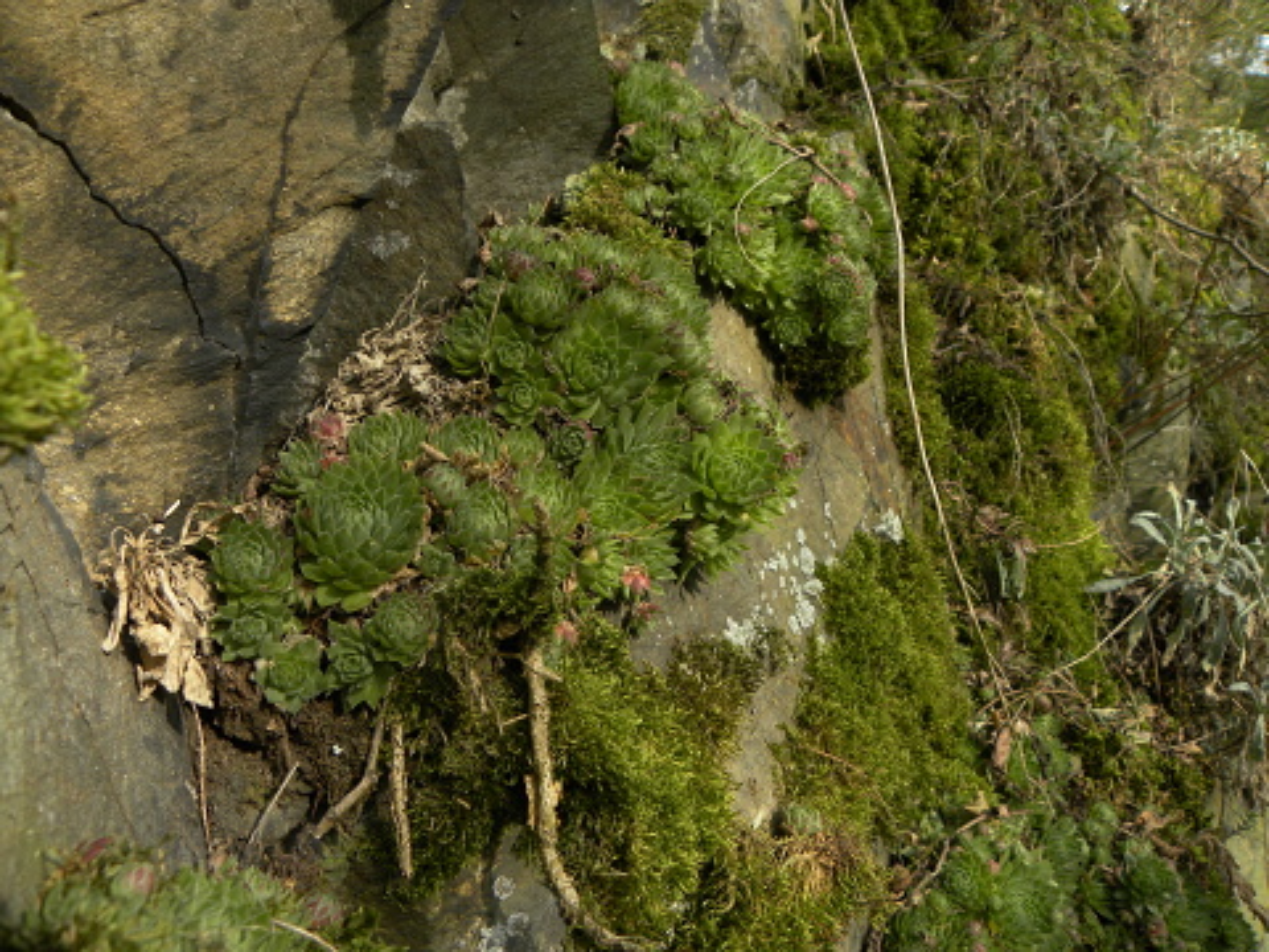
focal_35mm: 26
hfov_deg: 67.3
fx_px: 953
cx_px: 634
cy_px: 476
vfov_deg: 53.1
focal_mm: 4.6
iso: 64
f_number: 3.5
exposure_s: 1/200
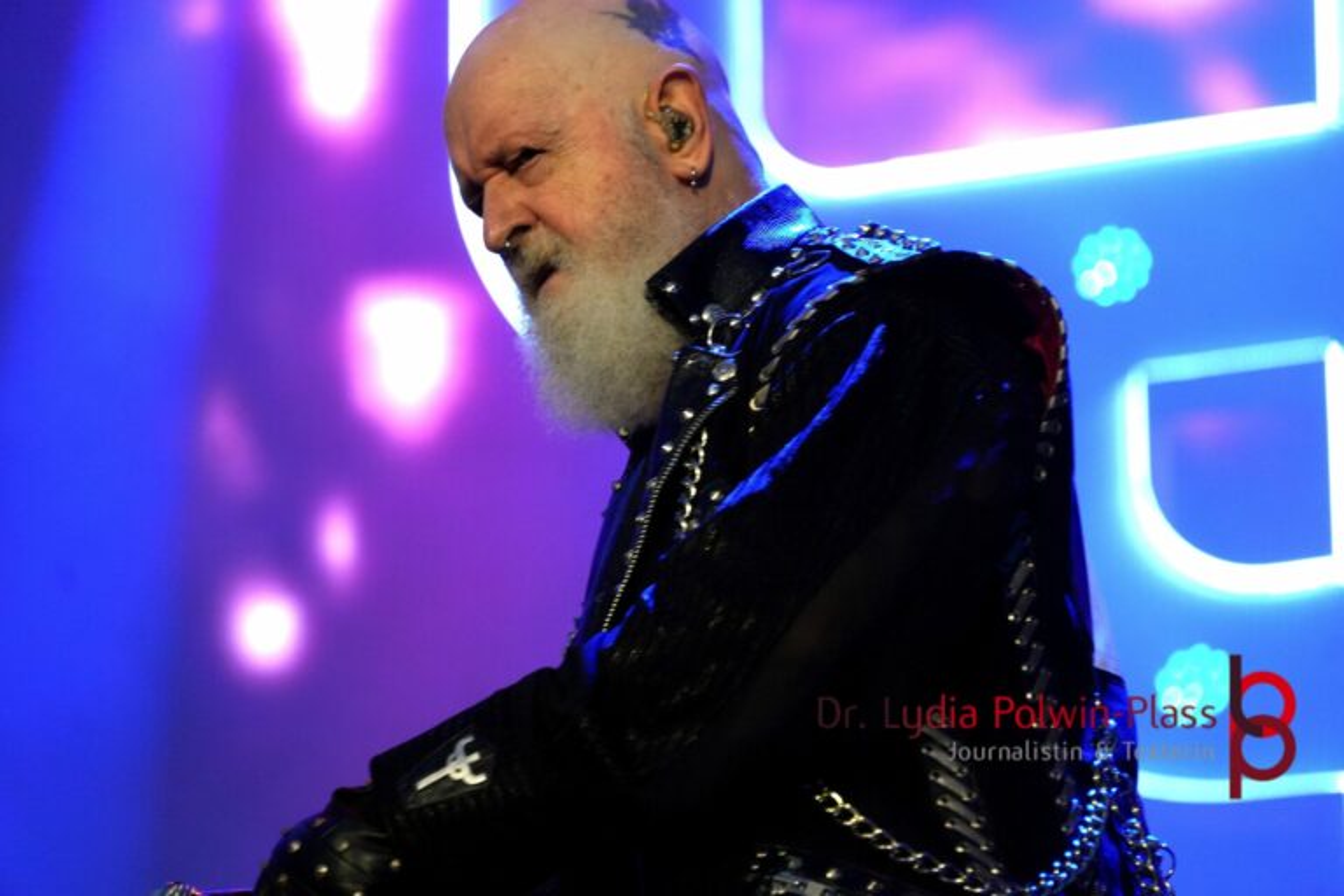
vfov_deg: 5.6
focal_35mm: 244
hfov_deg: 8.4
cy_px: 448
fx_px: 9127
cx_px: 672
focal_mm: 163
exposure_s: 1/320
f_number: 6.3
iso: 3200
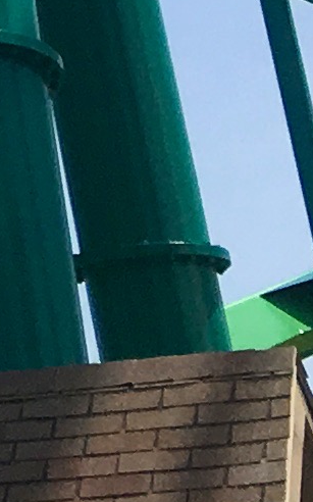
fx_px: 3443
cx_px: -1247
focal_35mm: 252
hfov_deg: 4.5
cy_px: -1013
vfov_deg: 7.4
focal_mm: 4.15
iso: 25
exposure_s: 1/2198
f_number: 2.2
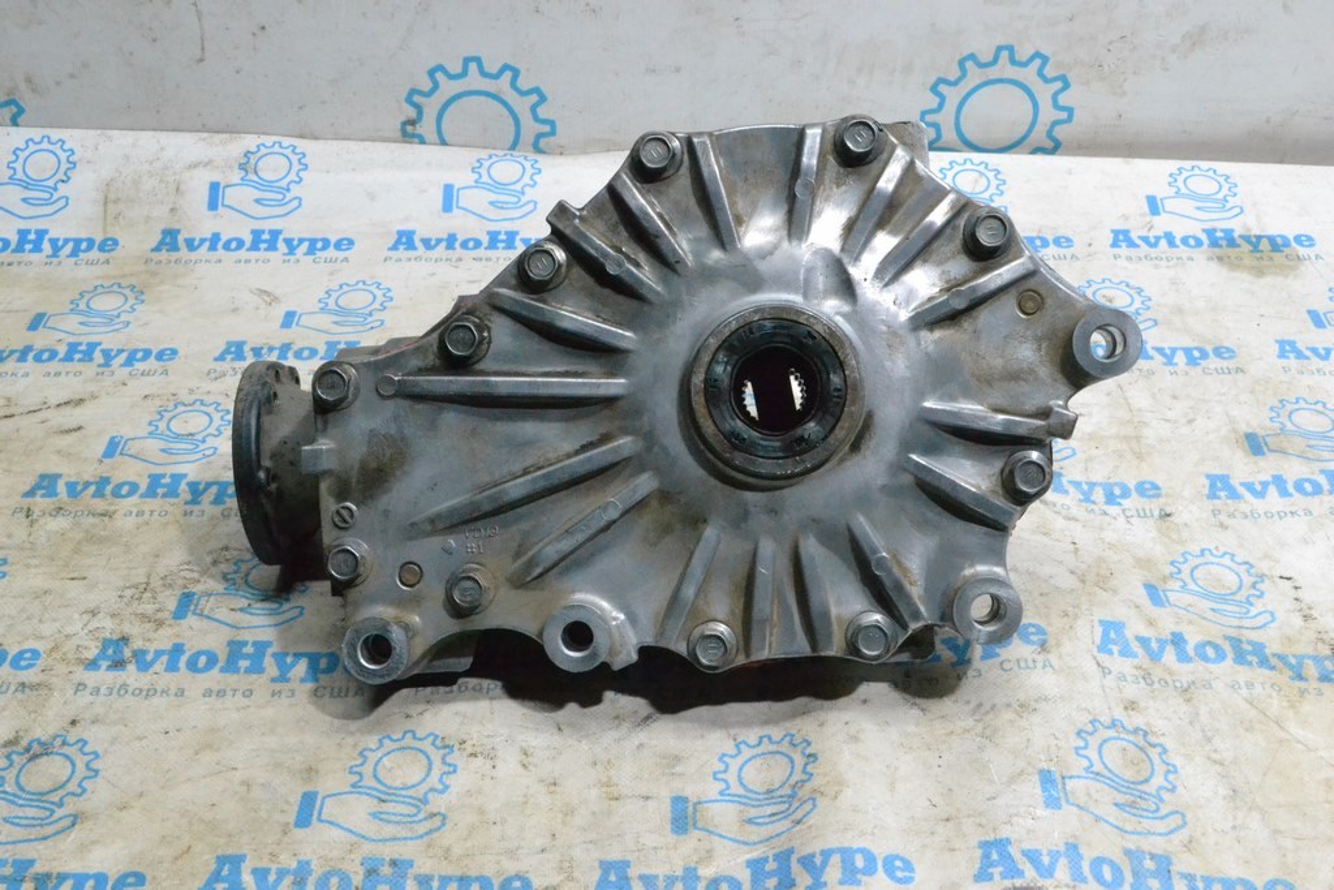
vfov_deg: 30.9
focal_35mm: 44
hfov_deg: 45.0
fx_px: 1612
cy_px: 445
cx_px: 667
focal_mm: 29
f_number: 13
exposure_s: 1/160
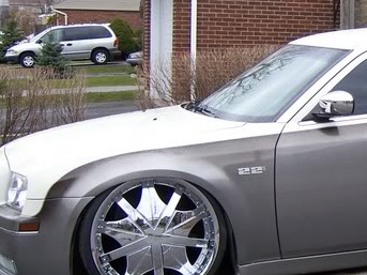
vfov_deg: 17.6
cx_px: 396
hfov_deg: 22.1
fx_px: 890
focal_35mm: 84
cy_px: 143
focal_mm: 6.2
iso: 80
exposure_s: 1/160
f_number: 2.8
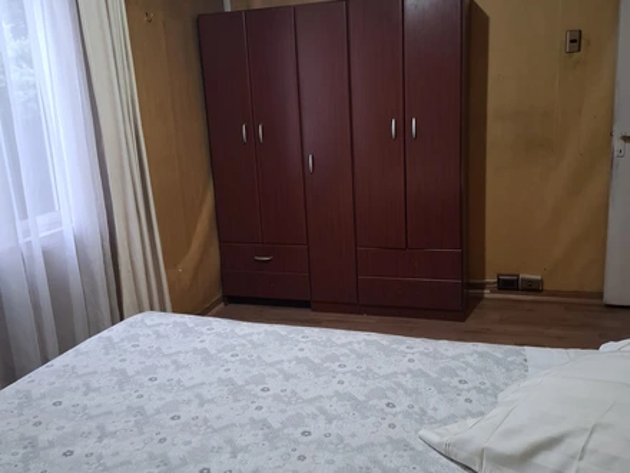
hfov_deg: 73.9
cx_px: 315
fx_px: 419
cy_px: 236
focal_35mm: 23
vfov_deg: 58.9
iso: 250
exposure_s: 1/60
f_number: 1.8
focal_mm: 5.54
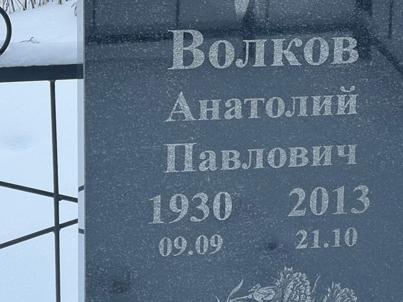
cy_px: 37
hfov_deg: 14.0
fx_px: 1641
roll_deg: +0.5
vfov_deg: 10.5
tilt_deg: -13.4
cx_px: 256
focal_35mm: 141
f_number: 2.8
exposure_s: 1/113
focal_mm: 9
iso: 32
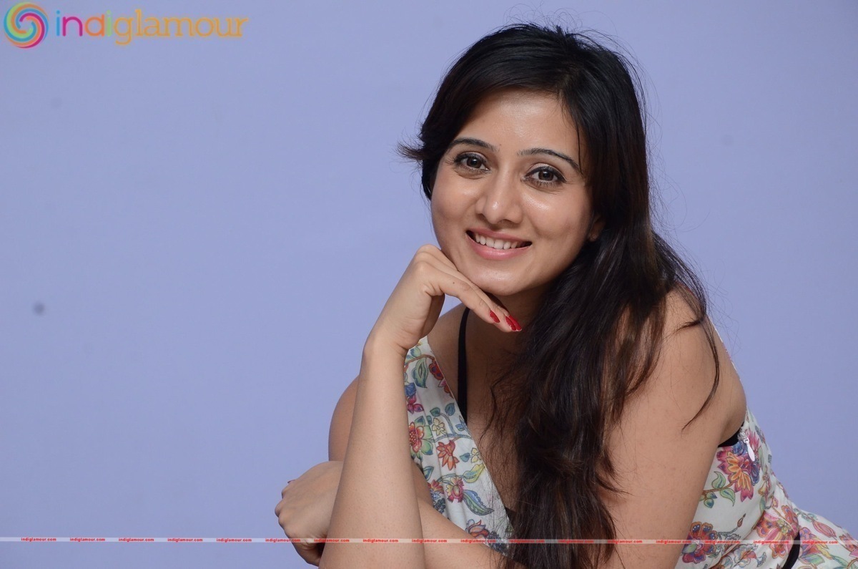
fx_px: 3211
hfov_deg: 15.2
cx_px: 429
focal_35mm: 135
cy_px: 284
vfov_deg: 10.1
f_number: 7.1
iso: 1250
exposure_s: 1/100
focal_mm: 90
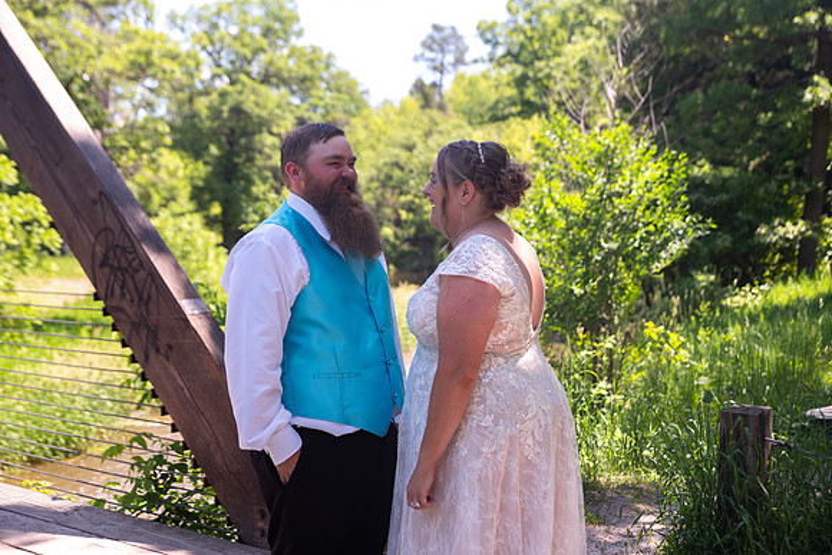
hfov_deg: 41.1
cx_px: 416
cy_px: 278
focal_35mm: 48
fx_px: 1110
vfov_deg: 28.1
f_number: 3.5
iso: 31
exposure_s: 1/125
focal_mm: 48
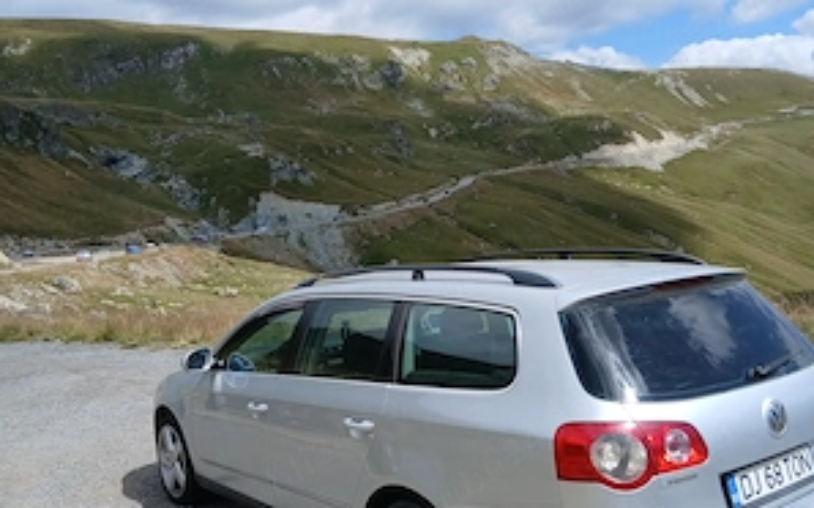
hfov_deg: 52.8
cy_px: 298
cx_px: 407
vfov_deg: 34.3
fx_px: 821
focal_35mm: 37
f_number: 1.8
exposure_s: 1/609
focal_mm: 3.98
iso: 20
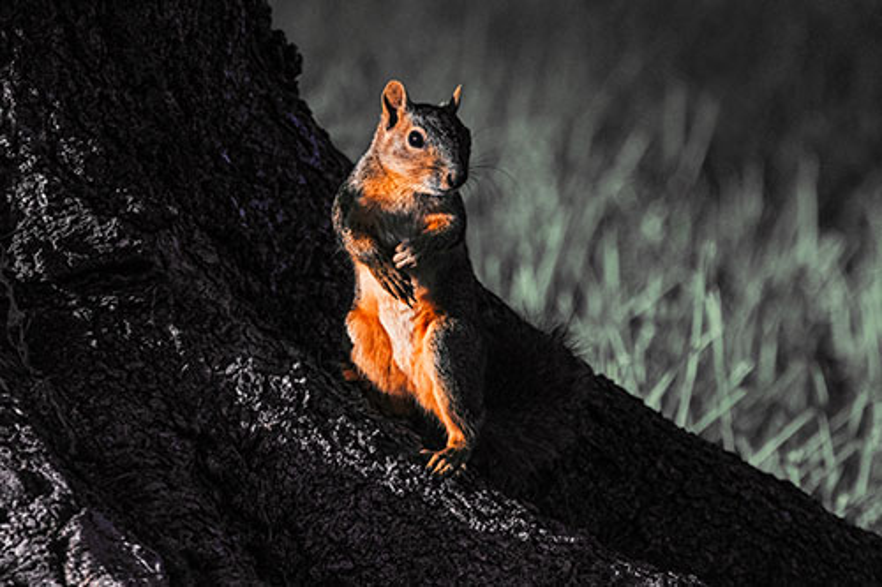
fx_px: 29389
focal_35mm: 1200
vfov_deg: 1.1
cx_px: 441
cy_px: 294
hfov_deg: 1.7
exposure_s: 1/3200
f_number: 13
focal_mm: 1200
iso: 3200
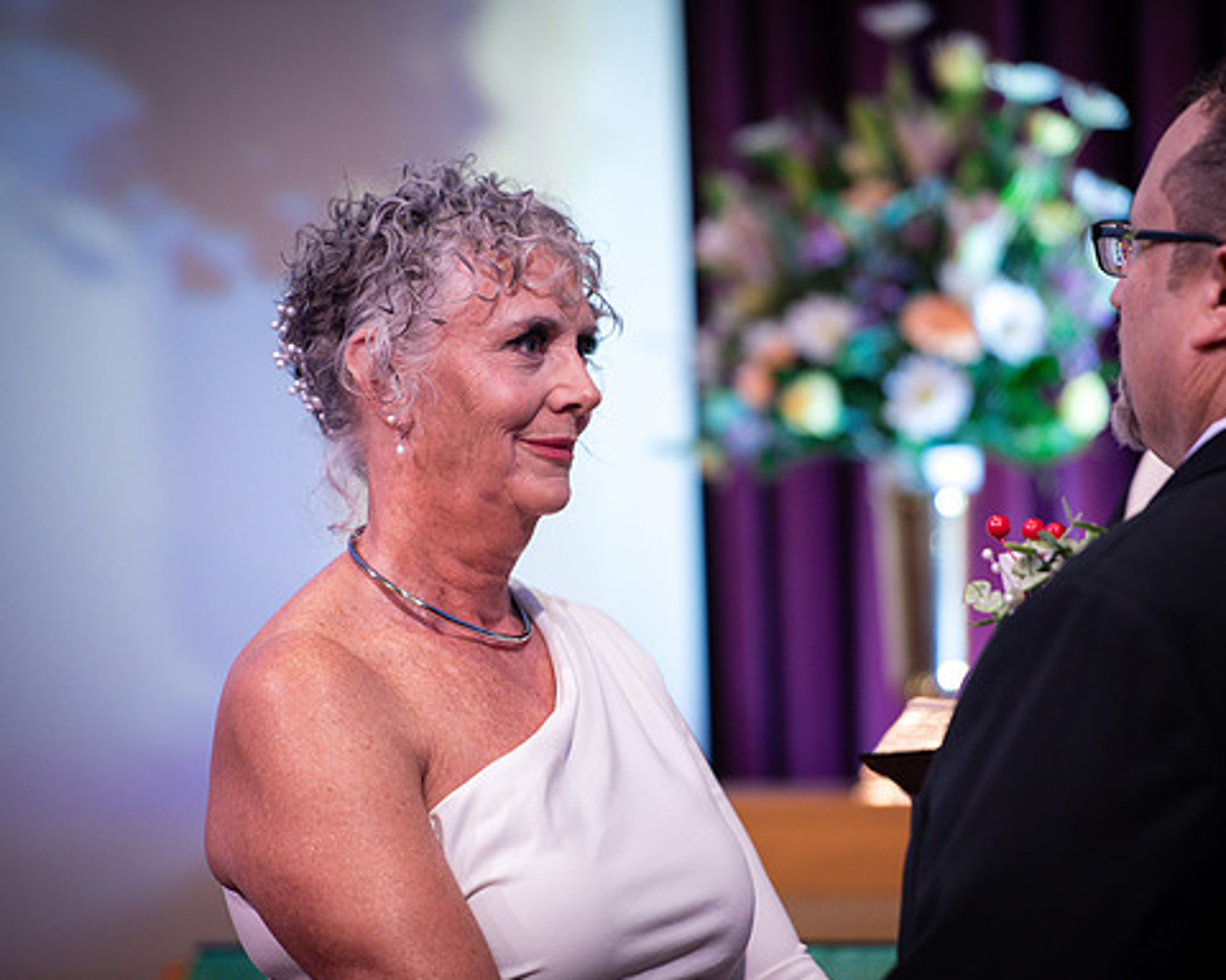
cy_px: 489
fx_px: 8237
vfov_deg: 6.8
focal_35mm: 227
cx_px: 664
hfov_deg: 8.5
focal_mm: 200
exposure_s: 1/200
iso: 800
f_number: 2.8
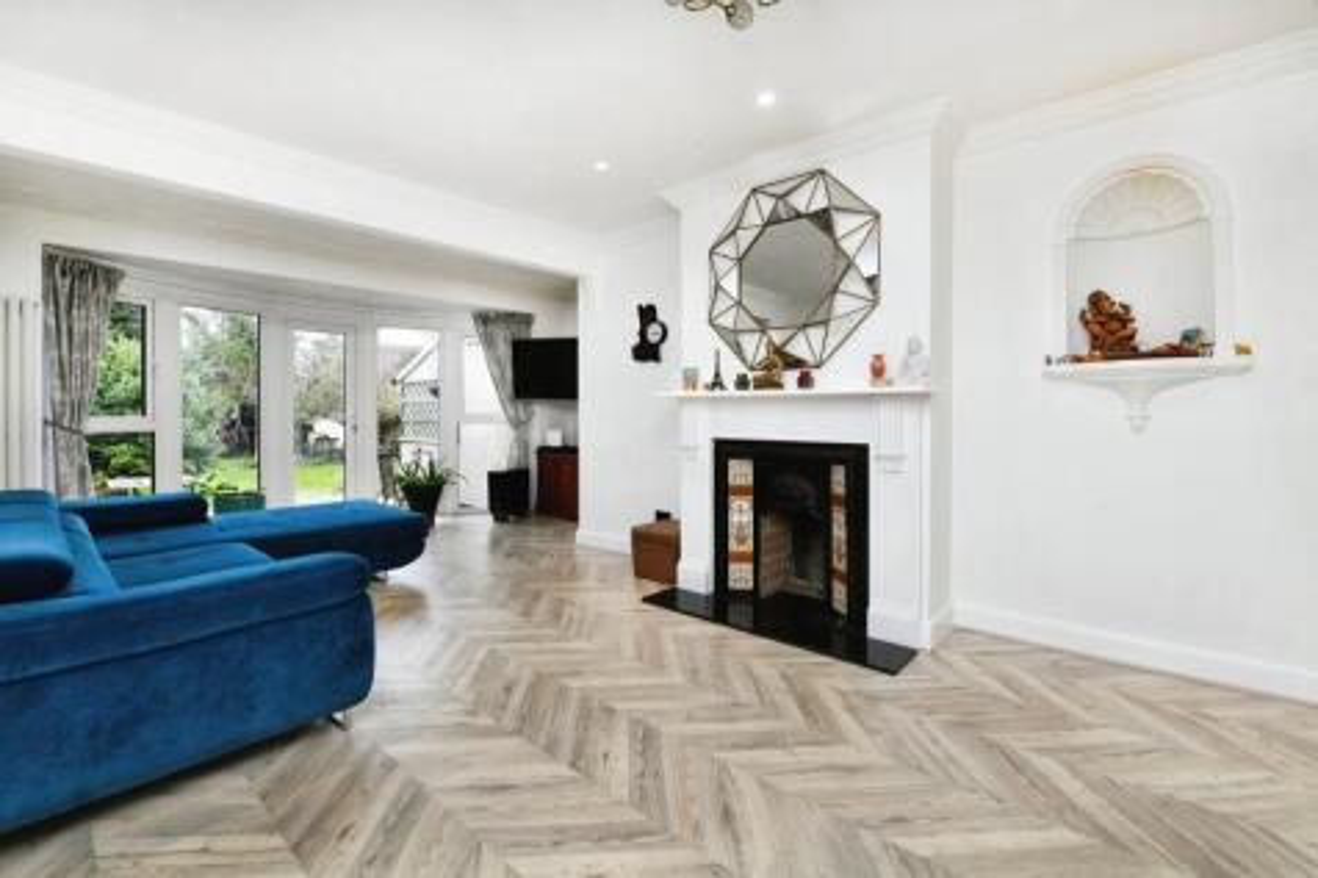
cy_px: 439
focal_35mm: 15
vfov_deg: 77.3
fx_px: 549
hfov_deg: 100.4
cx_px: 659
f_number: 9
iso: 800
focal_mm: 15
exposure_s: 1/60
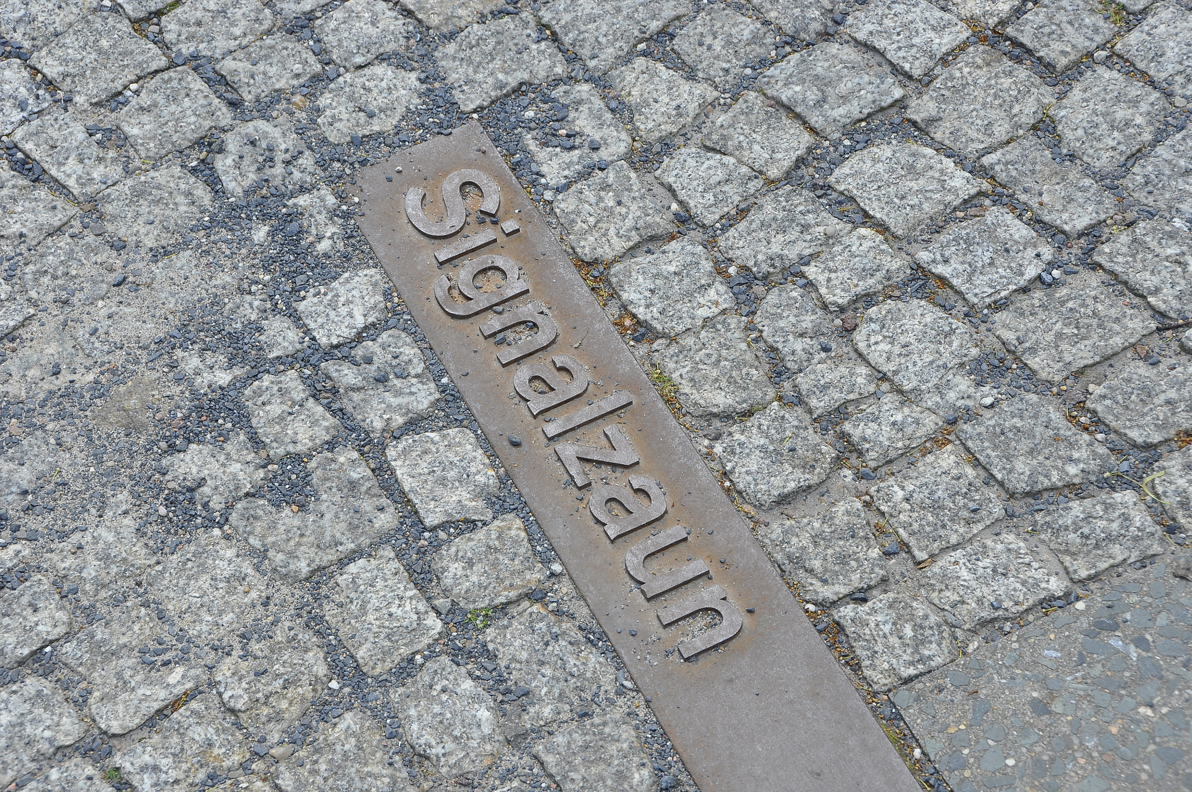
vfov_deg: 15.1
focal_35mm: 90
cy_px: 396
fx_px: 2976
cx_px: 596
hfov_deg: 22.6
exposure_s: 1/125
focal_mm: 60
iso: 320
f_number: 8
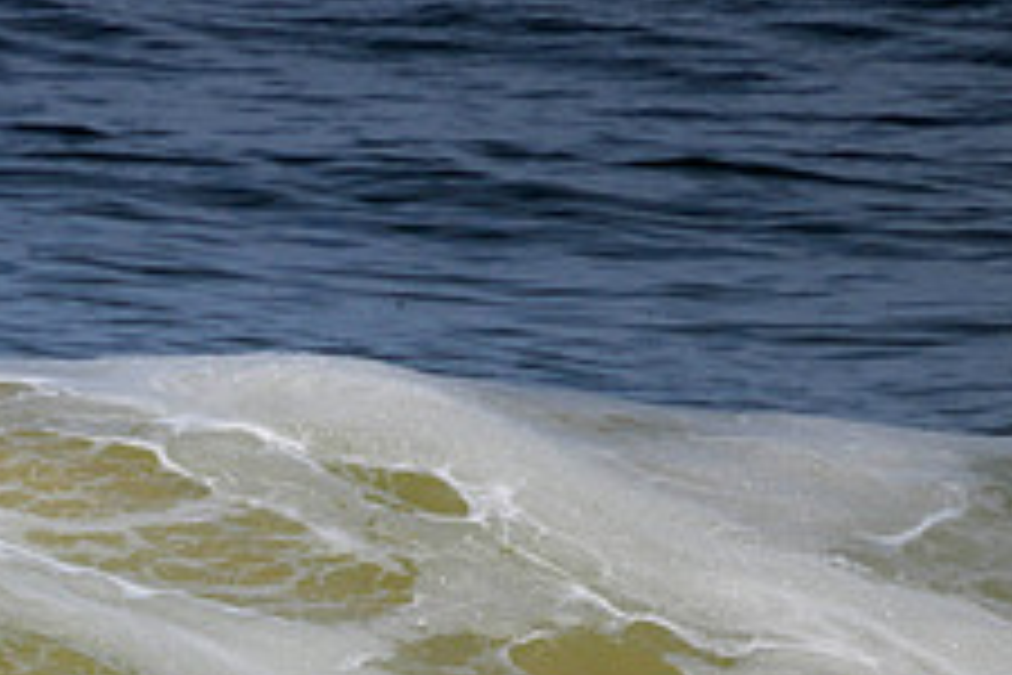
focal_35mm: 2060
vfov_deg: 0.7
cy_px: 713
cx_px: -184
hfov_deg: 1.0
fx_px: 57904
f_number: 11
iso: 360
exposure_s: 1/2000
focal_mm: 800
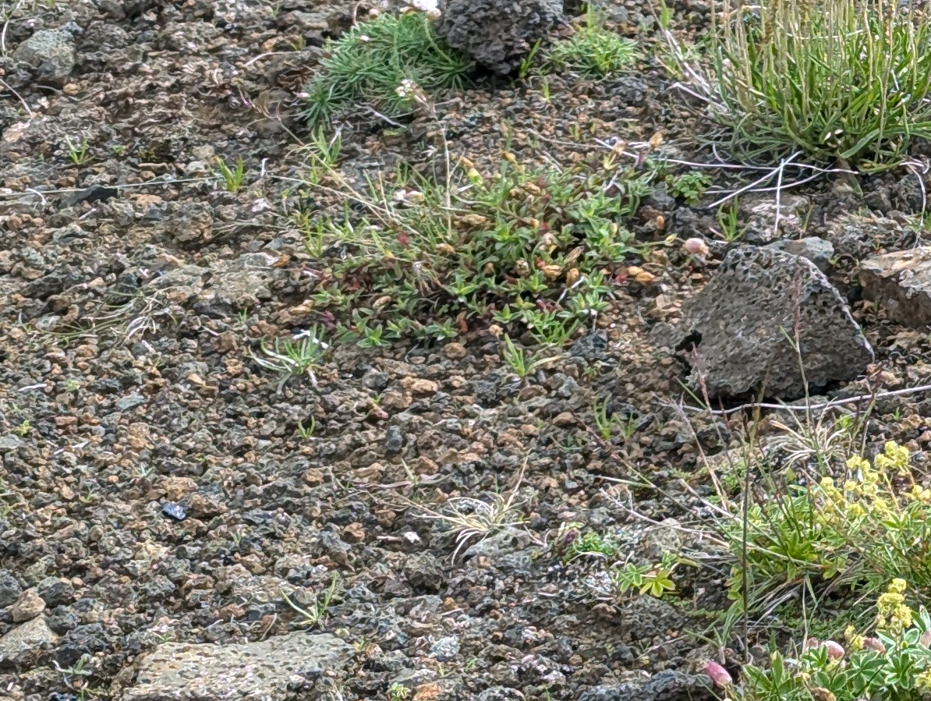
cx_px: 1508
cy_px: -189
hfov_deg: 11.4
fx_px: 4417
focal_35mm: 164
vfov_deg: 8.9
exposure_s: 1/510
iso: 43
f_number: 1.85
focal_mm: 6.81
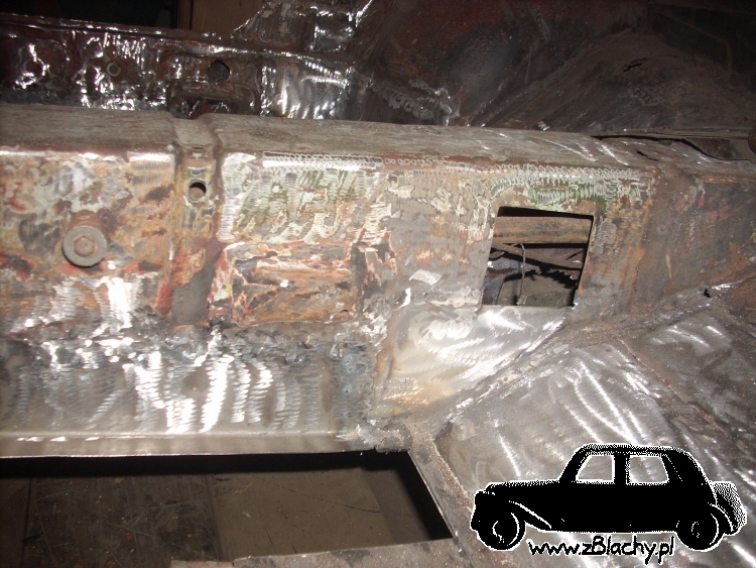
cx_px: 378
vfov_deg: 38.7
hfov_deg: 50.1
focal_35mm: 37
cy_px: 284
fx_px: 808
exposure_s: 1/60
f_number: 2.8
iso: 64
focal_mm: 6.2
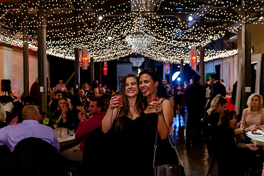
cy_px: 88
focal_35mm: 39
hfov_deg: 49.6
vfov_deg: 34.3
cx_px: 134
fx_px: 286
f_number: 2.8
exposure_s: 1/160
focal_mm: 38
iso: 4000
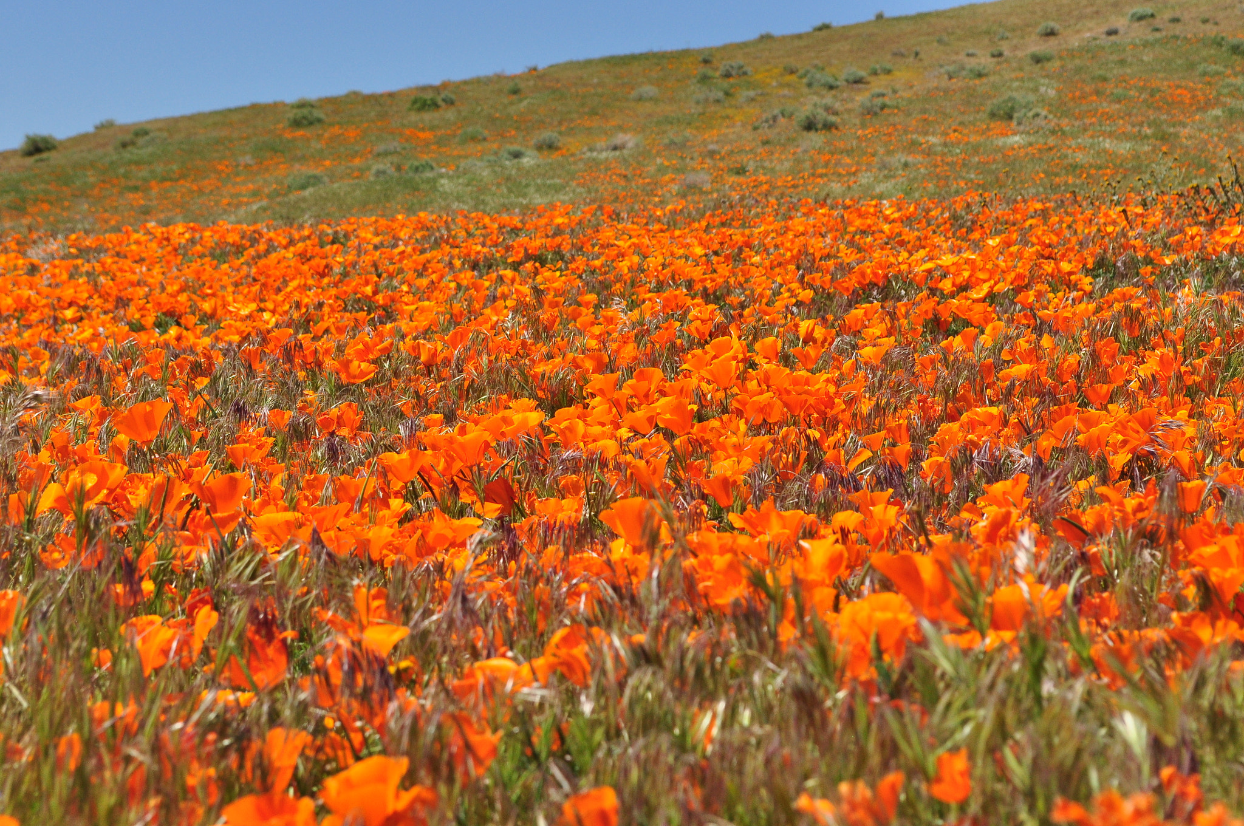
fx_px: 2847
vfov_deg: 16.5
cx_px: 622
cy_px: 413
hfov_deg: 24.6
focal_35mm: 82
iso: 640
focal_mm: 55
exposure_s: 1/1250
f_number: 10
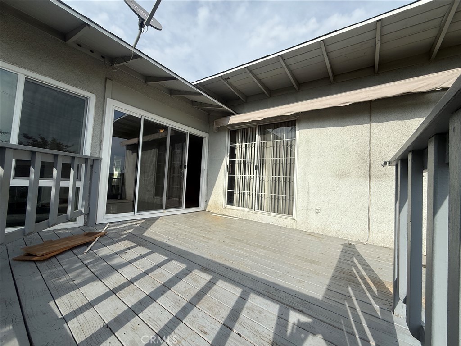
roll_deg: -3.3
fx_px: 186
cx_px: 230
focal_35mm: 14
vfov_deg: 85.7
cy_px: 173
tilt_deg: +3.3
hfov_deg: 102.1
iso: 50
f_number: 2.2
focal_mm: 2.22
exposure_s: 1/2410
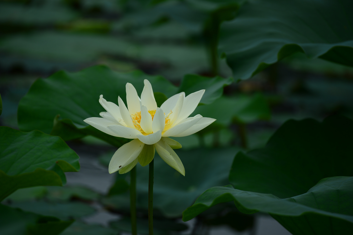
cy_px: 118
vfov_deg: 3.4
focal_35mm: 400
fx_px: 3920
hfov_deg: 5.2
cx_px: 176
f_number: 5.6
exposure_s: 1/500
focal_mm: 400
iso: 100
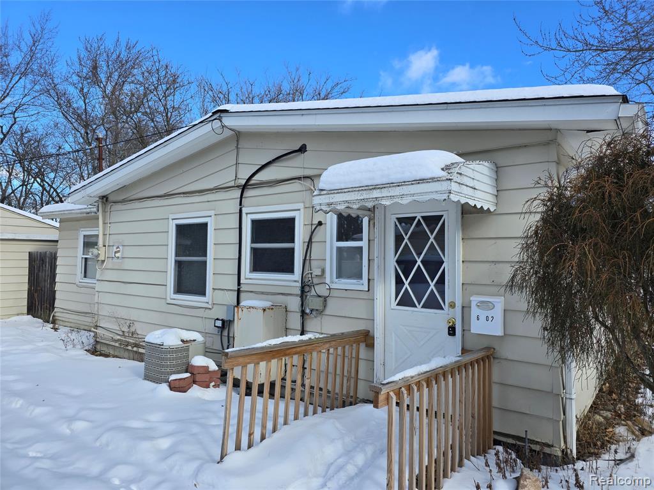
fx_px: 435
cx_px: 327
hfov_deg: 73.9
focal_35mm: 23
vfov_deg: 58.9
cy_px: 245
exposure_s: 1/611
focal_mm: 6.3
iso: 12
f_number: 1.7
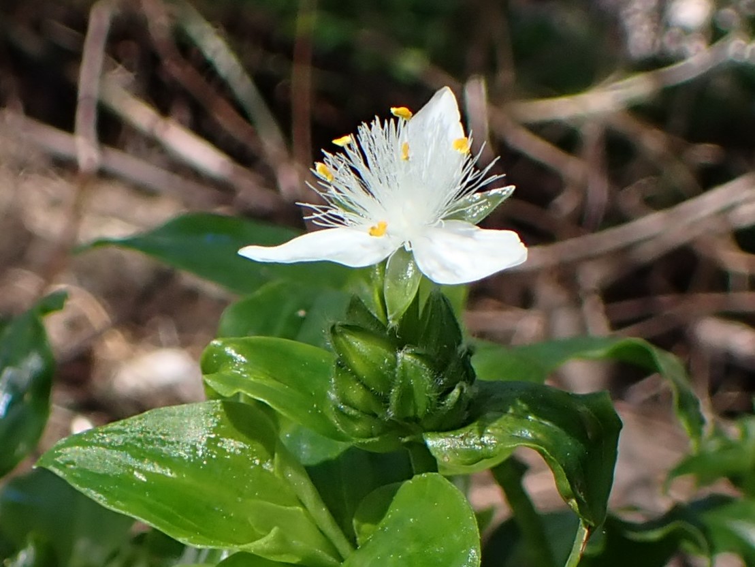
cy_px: 284
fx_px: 654
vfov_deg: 46.8
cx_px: 378
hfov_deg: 60.0
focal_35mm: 30
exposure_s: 1/320
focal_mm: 5.4
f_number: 3.2
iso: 100
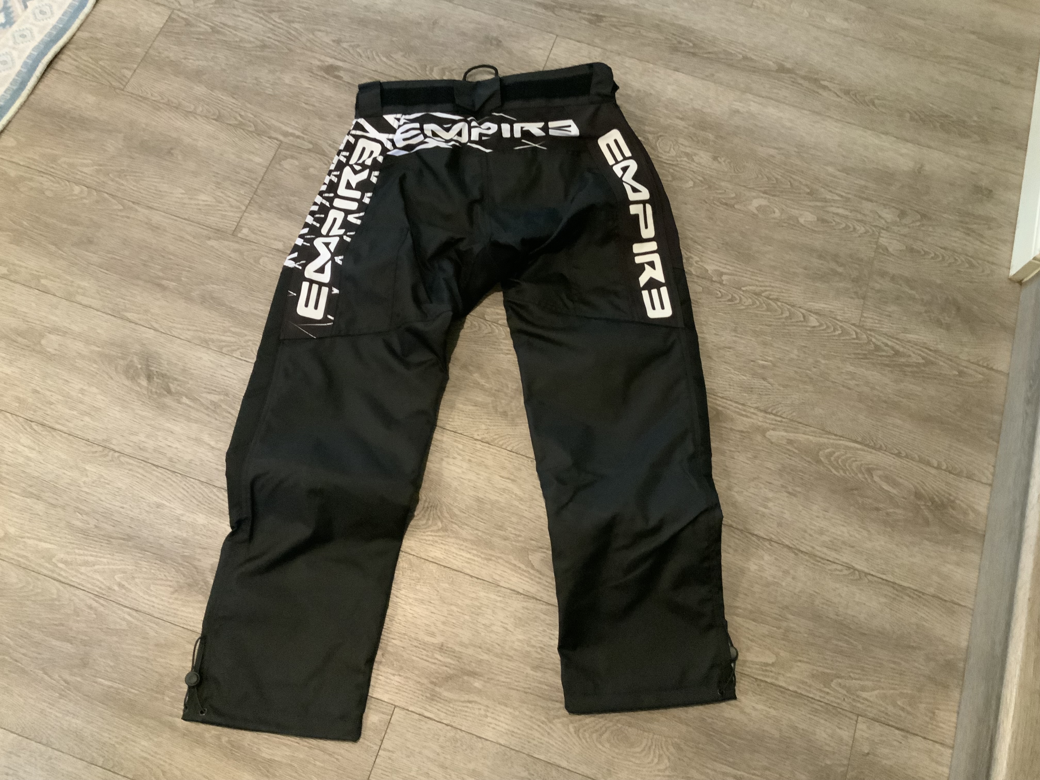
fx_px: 871
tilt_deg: -70.4
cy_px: 390
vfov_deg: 48.2
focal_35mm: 29
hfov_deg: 61.7
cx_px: 520
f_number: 1.8
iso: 500
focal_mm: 3
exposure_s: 1/30
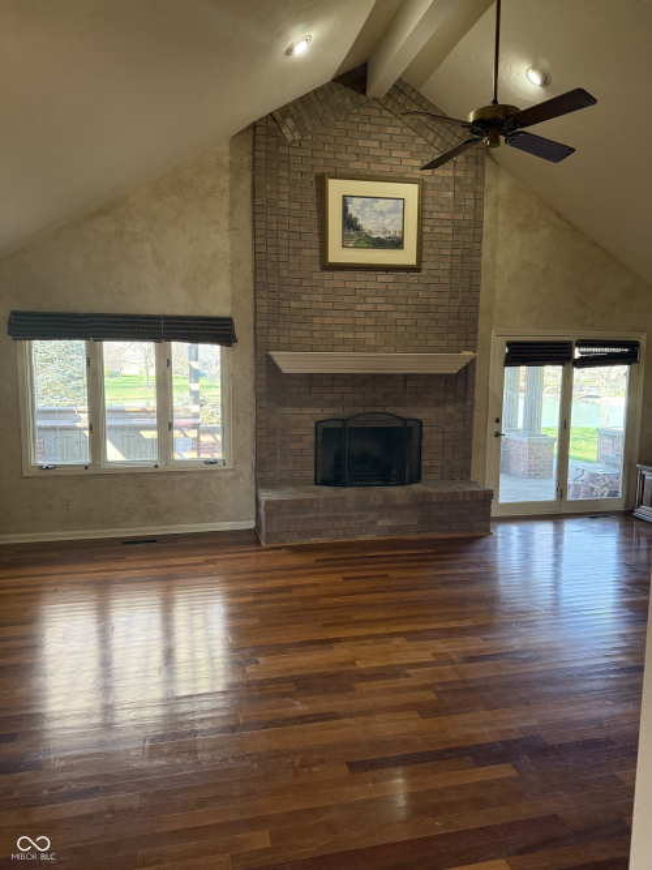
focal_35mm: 24
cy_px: 435
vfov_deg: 71.6
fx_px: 603
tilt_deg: -5.7
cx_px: 326
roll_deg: +0.7
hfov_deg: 56.8
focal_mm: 6.76
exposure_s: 1/120
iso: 320
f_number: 1.78
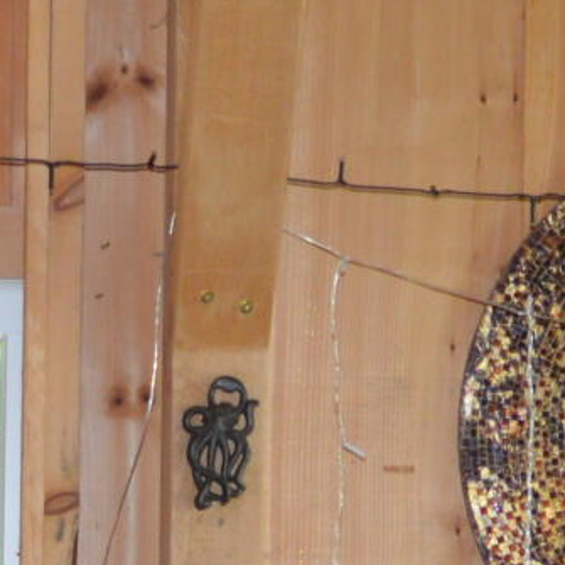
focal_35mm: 205
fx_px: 3786
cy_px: 811
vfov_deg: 8.4
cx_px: -98
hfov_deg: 8.5
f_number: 4
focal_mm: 18
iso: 400
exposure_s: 1/60
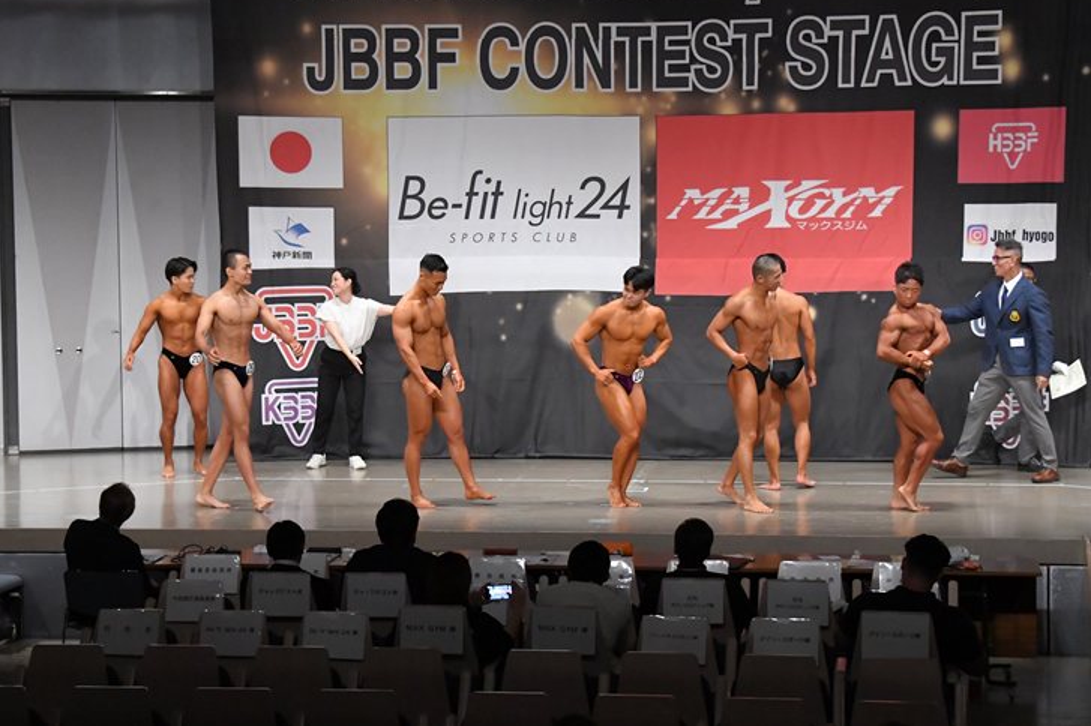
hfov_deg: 25.4
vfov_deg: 17.0
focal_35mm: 80
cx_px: 521
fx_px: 2423
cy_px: 342
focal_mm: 50
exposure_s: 1/400
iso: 6400
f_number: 5.6
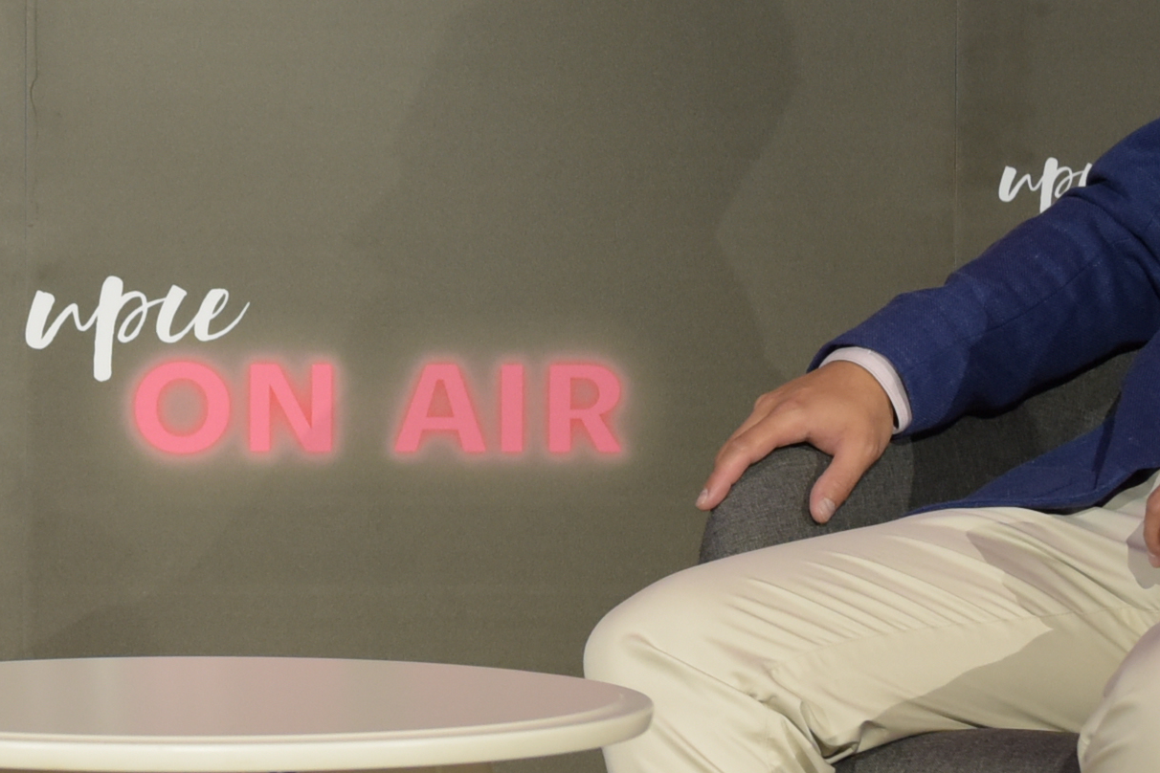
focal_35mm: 173
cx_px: 7
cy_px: 279
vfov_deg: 7.9
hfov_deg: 11.8
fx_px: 5574
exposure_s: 1/100
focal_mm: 38
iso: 640
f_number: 4
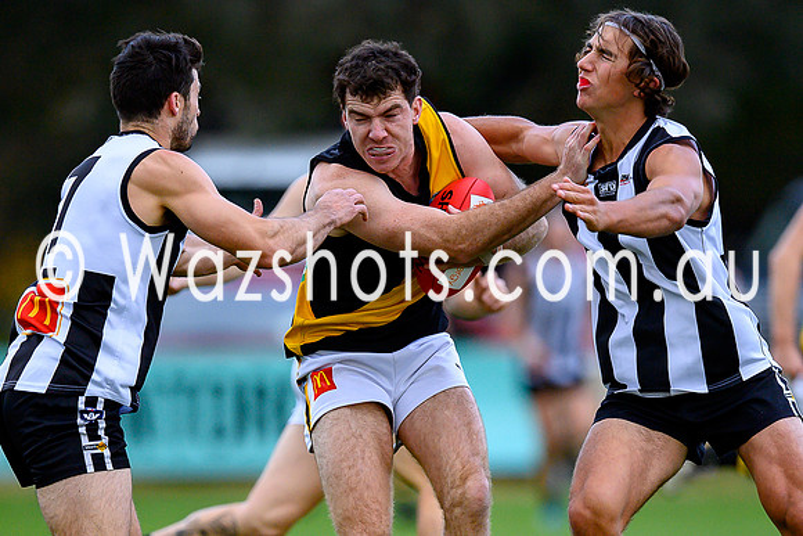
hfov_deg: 2.1
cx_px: 441
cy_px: 523
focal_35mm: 976
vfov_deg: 1.4
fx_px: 21785
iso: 1100
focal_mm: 500
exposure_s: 1/2000
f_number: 4
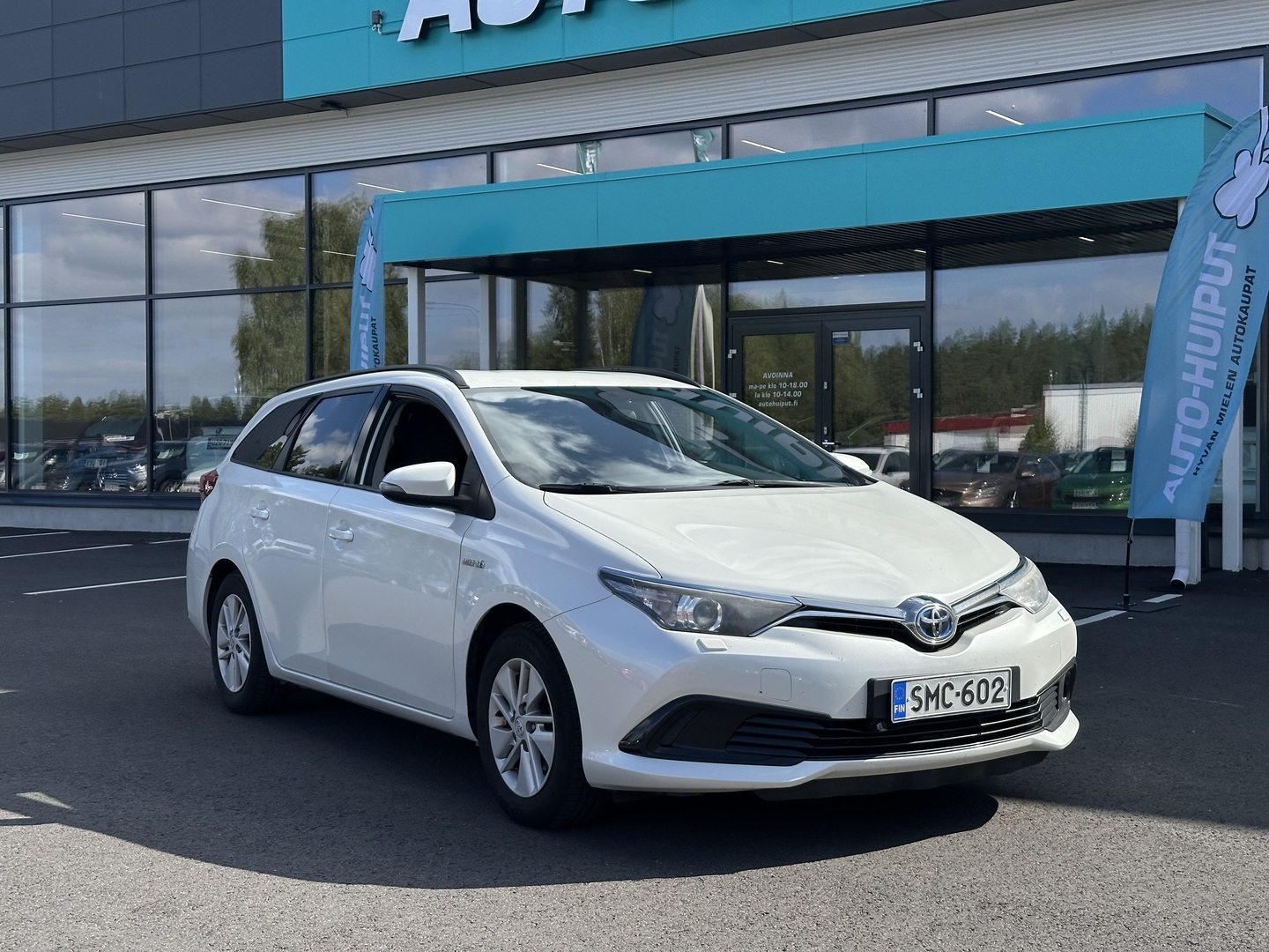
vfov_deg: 30.3
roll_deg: +0.1
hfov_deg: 39.7
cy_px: 476
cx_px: 634
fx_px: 1760
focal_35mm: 48
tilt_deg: -0.8
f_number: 1.78
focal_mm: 6.86
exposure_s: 1/5263
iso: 64
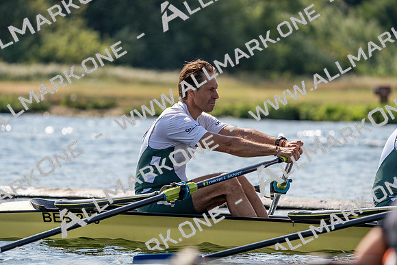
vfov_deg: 4.1
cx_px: 198
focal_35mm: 332
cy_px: 132
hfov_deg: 6.2
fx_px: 3662
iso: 250
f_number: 6.3
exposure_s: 1/1600
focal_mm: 332
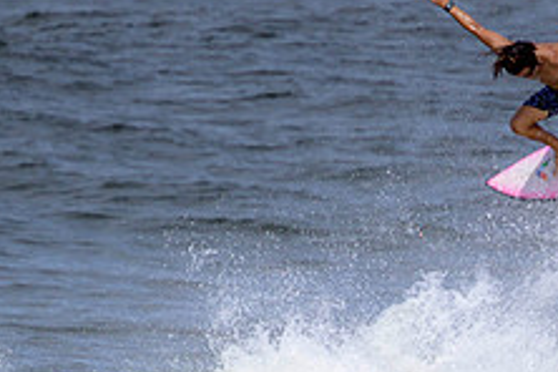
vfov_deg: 0.7
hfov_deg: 1.0
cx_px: 681
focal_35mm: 2090
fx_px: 32392
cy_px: 429
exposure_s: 1/2000
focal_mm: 800
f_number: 11
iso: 560
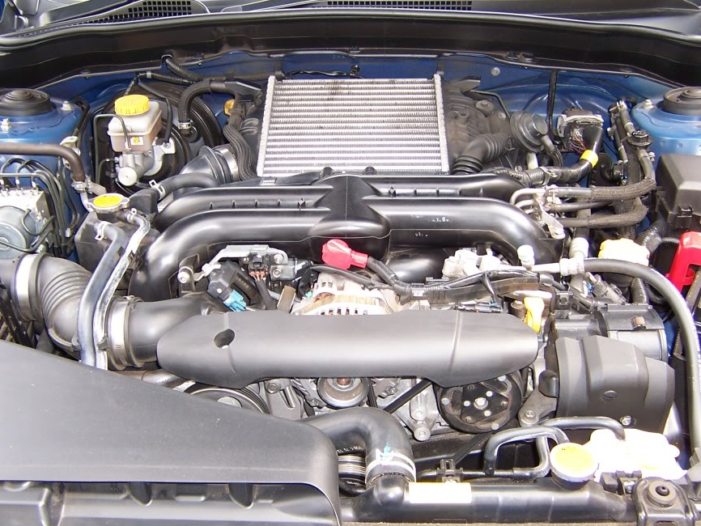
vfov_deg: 36.8
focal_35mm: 39
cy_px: 286
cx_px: 338
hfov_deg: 47.8
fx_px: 790
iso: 80
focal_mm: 5.5
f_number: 2.8
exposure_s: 1/60
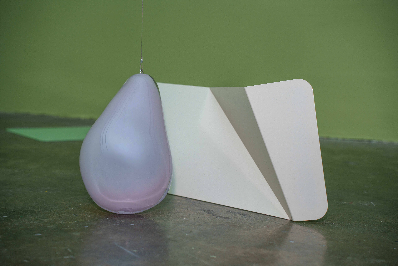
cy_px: 133
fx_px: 763
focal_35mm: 69
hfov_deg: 29.2
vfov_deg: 19.7
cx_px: 199
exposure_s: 1/160
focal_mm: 69
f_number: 4
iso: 400
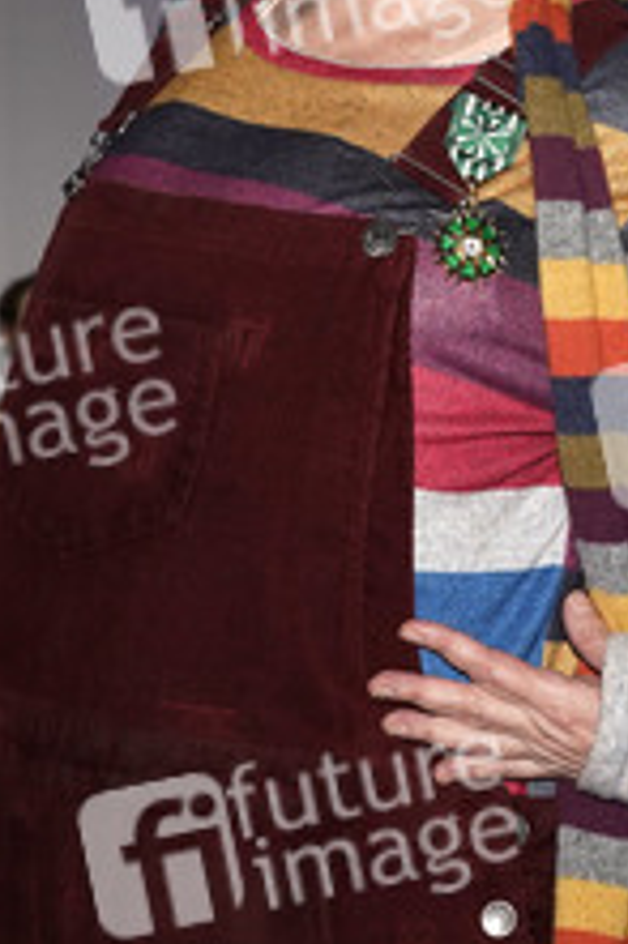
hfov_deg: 17.9
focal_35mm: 76
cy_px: 196
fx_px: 1992
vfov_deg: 26.2
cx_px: 423
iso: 1600
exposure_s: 1/200
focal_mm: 42
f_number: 6.3
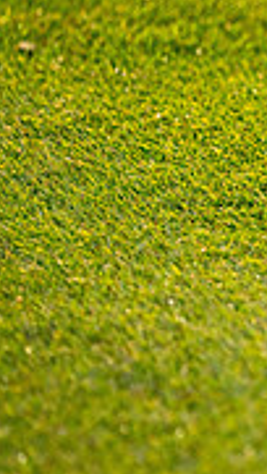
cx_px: 746
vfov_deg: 2.1
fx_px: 12669
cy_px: 103
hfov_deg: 1.2
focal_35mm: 1008
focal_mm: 300
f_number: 4
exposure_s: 1/1250
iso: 400
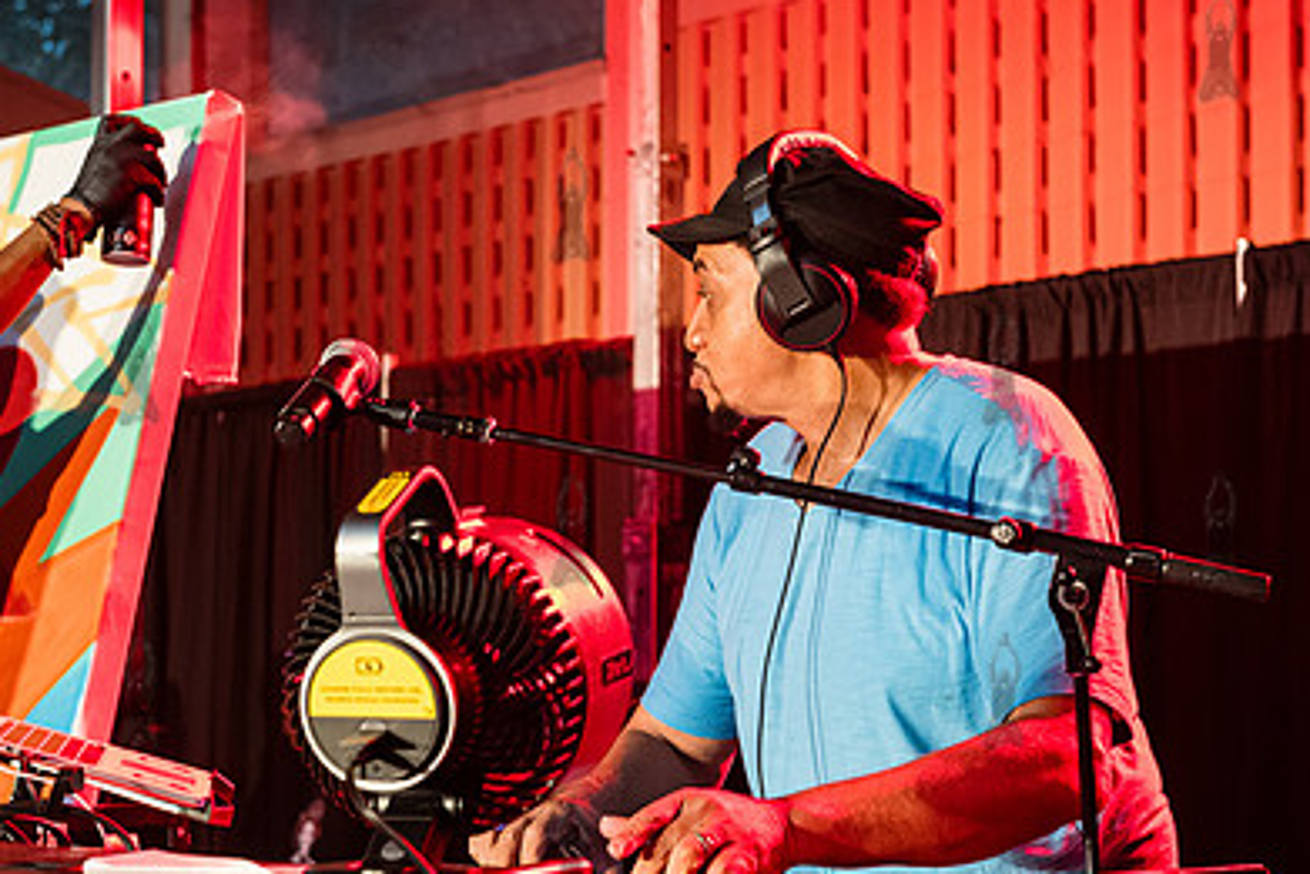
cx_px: 570
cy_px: 527
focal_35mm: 92
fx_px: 3349
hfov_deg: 22.1
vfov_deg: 14.9
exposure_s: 1/125
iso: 6400
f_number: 5.6
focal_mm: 62
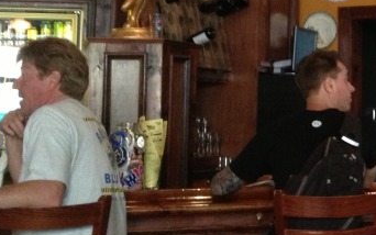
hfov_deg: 17.7
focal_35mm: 111
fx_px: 1138
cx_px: 467
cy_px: 2
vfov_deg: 11.7
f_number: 2.4
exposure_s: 1/20
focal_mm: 4.28
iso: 320
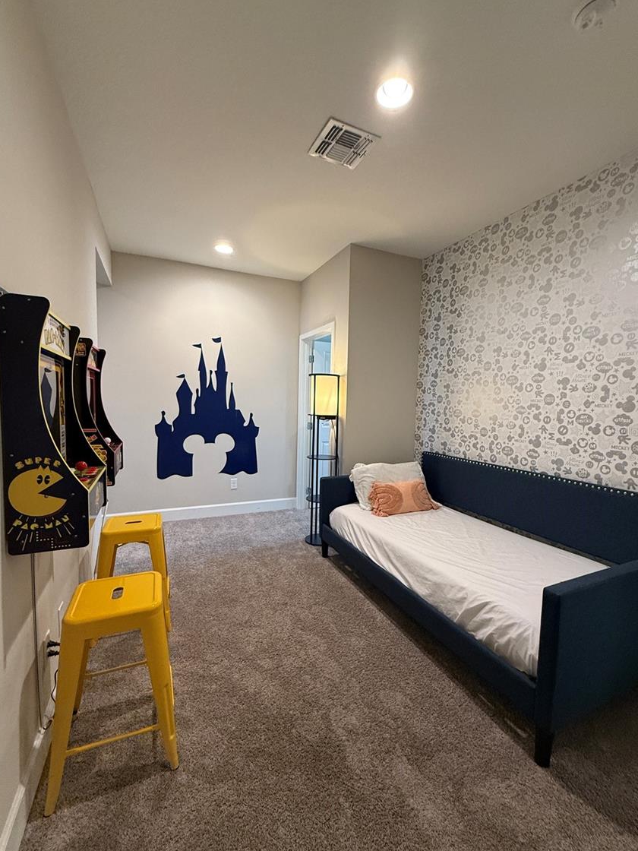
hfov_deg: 81.7
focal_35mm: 15
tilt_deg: -2.5
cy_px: 431
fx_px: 369
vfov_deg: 98.2
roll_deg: -1.4
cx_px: 324
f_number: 2.2
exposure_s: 1/60
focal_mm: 2.22
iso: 320
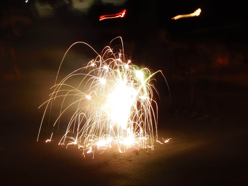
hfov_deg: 14.5
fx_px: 974
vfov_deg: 10.9
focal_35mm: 136
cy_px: 93
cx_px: 124
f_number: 6.3
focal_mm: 25.2
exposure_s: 2
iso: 64
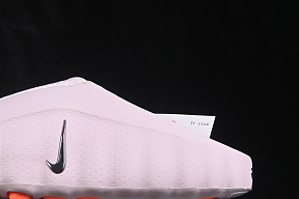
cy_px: 100
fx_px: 1080
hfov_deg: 15.7
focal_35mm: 130
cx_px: 82
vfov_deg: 10.5
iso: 160
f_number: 8
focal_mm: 50
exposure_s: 1/80
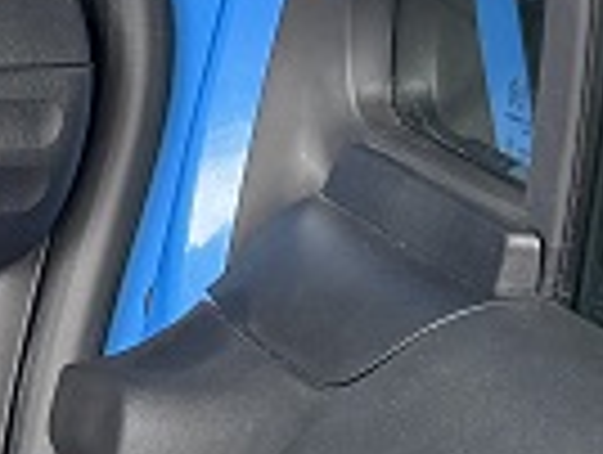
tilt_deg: -17.7
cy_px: 324
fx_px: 3124
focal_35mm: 179
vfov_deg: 8.3
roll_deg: -2.8
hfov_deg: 9.7
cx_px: -837
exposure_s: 1/50
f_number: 1.78
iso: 200
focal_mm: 6.76
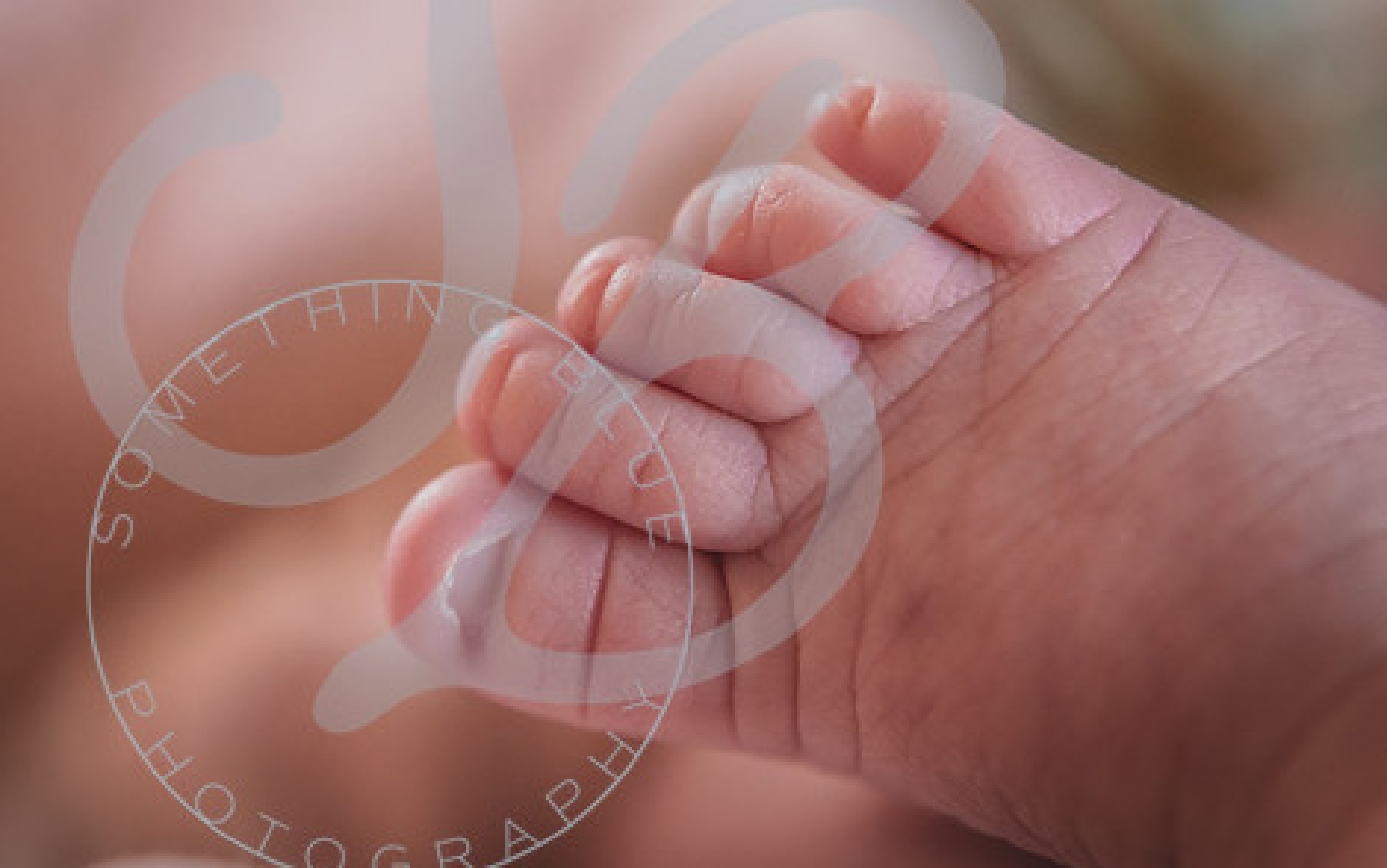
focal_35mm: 88
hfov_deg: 23.5
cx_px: 537
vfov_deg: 14.8
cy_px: 335
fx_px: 3327
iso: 2500
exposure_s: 1/250
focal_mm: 70
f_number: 5.6
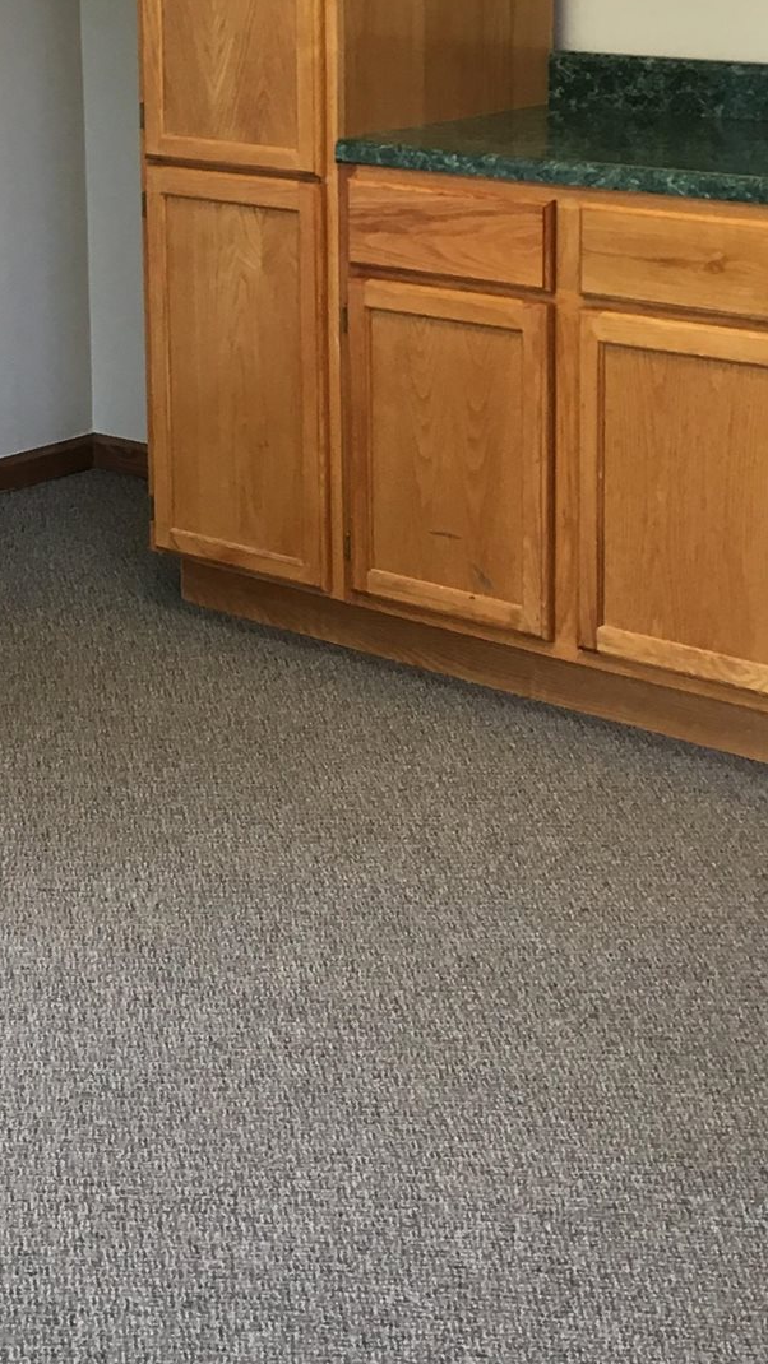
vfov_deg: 30.2
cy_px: 252
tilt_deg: -11.0
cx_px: 137
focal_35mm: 68
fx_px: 2461
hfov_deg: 17.6
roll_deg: +0.6
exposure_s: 1/30
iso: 64
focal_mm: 4.15
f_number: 2.2
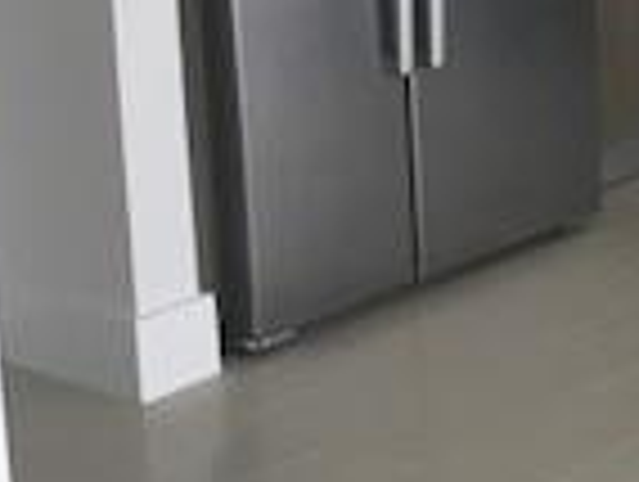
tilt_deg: -11.1
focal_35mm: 126
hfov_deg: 15.1
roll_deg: +0.6
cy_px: -5
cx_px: 752
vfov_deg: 11.7
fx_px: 2330
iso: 40
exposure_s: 1/120
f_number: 1.8
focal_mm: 3.99
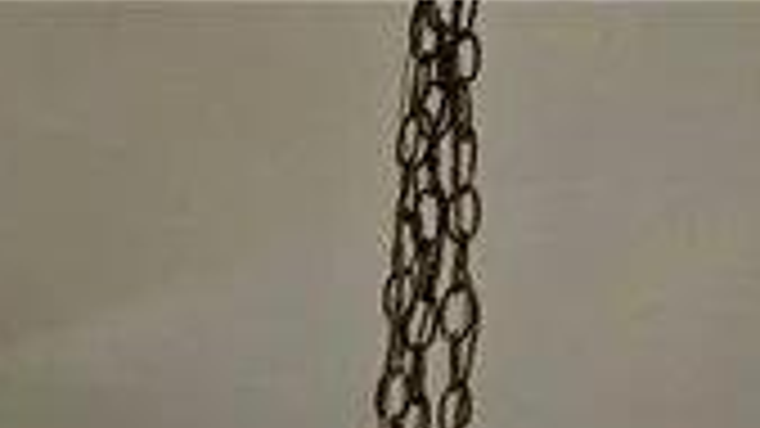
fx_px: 1733
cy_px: 1726
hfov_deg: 21.9
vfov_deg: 8.1
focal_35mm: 86
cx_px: -270
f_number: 2.2
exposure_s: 1/60
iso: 80
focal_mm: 2.2
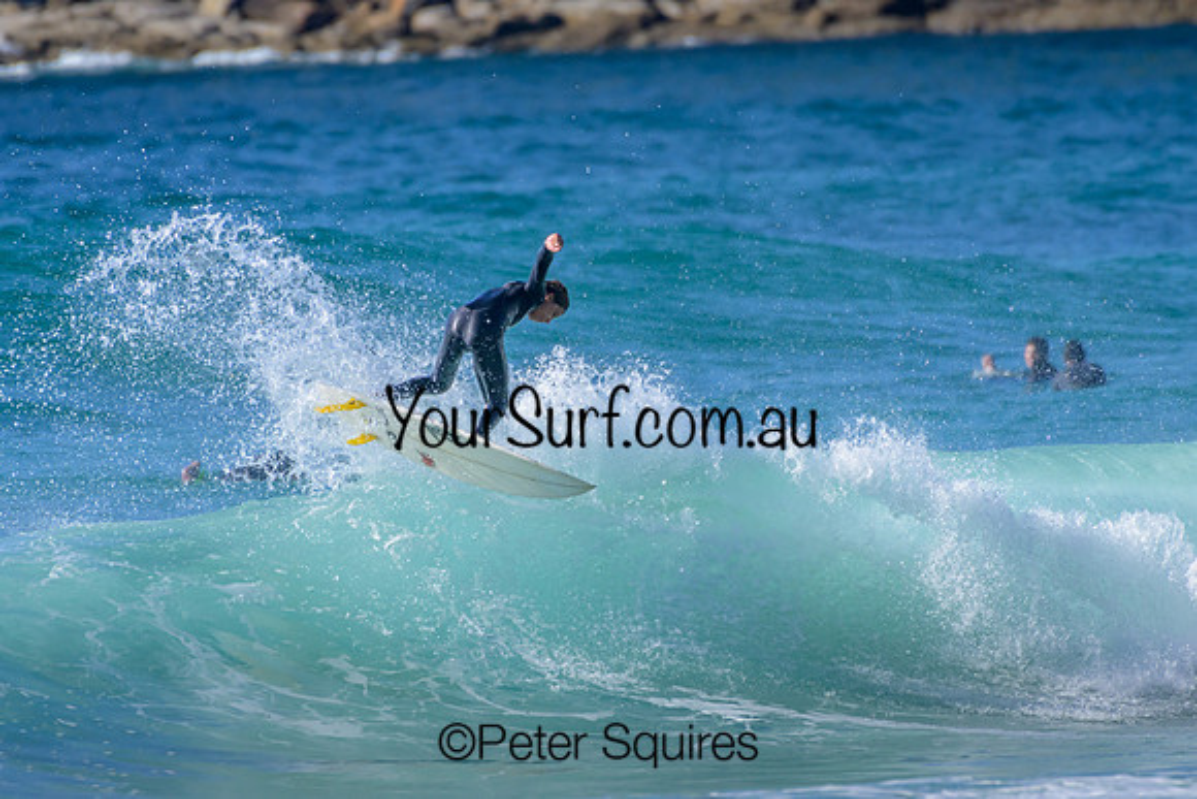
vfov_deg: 1.4
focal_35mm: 1000
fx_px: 33256
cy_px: 400
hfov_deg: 2.1
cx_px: 598
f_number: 11
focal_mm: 1000
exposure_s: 1/2000
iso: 1100
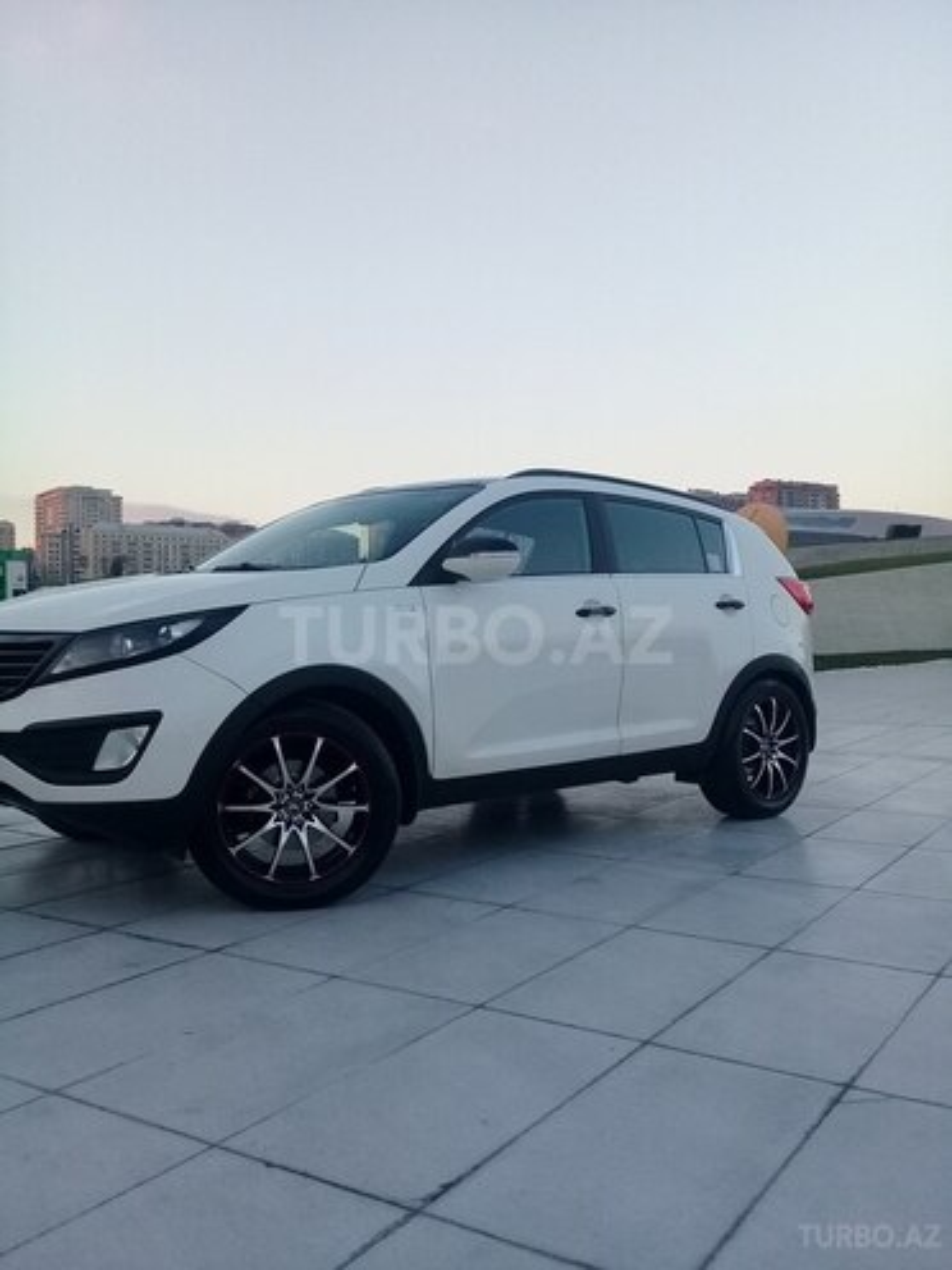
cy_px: 635
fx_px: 1137
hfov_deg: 45.4
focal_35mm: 31
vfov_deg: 58.4
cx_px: 476
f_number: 2.2
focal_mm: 3.3
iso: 64
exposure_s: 1/116
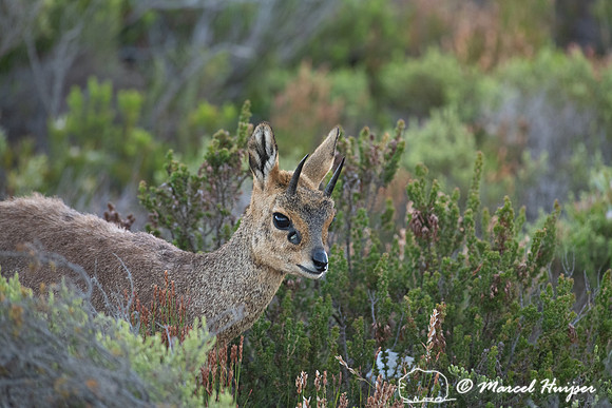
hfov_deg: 3.4
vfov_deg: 2.3
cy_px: 204
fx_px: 10202
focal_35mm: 600
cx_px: 306
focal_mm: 600
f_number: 6.3
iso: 2000
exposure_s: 1/160
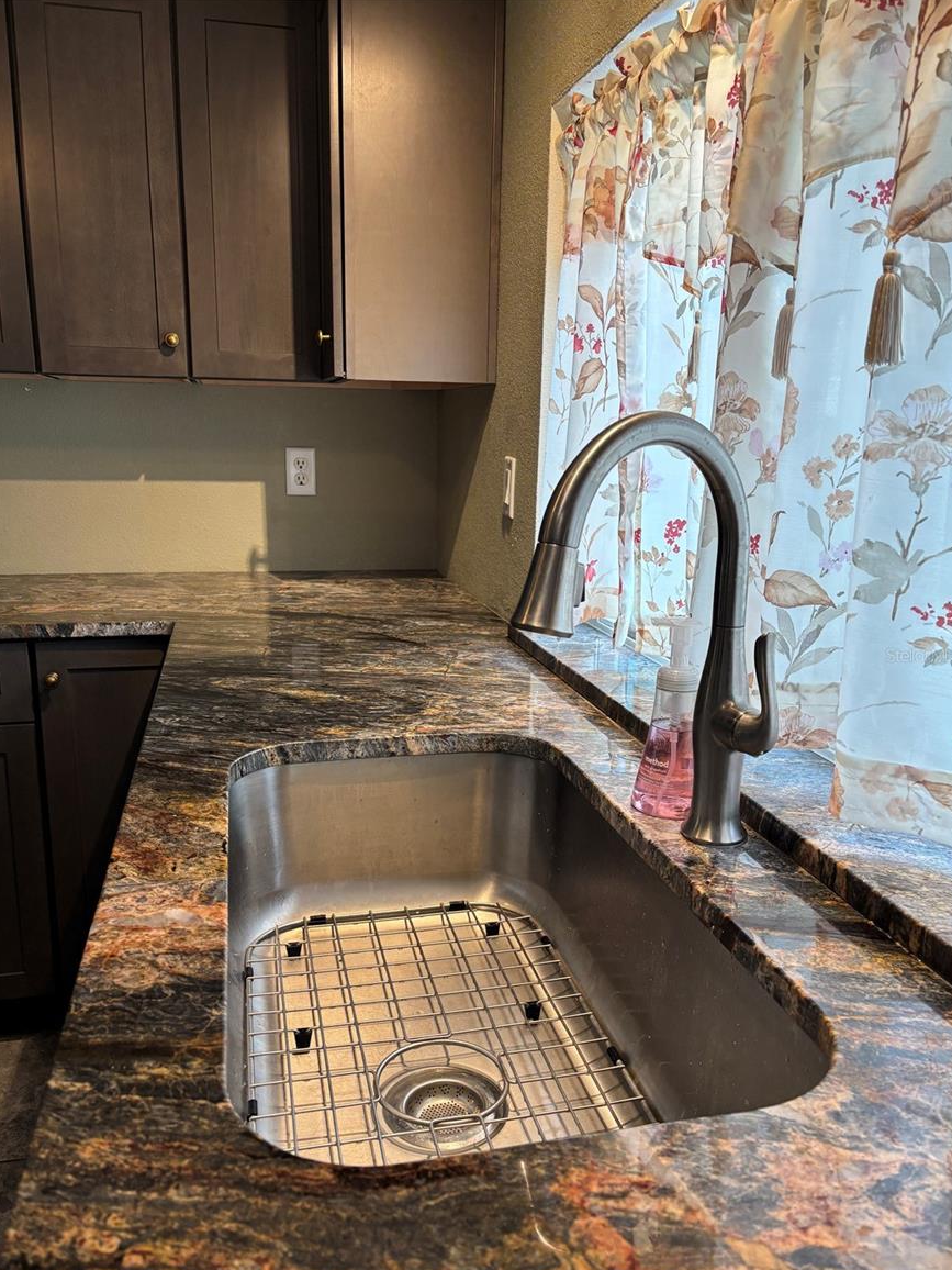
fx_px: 990
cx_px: 470
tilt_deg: -13.4
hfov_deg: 51.4
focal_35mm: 27
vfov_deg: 65.3
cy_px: 655
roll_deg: -1.7
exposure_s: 1/120
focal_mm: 5.96
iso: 100
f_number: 1.6
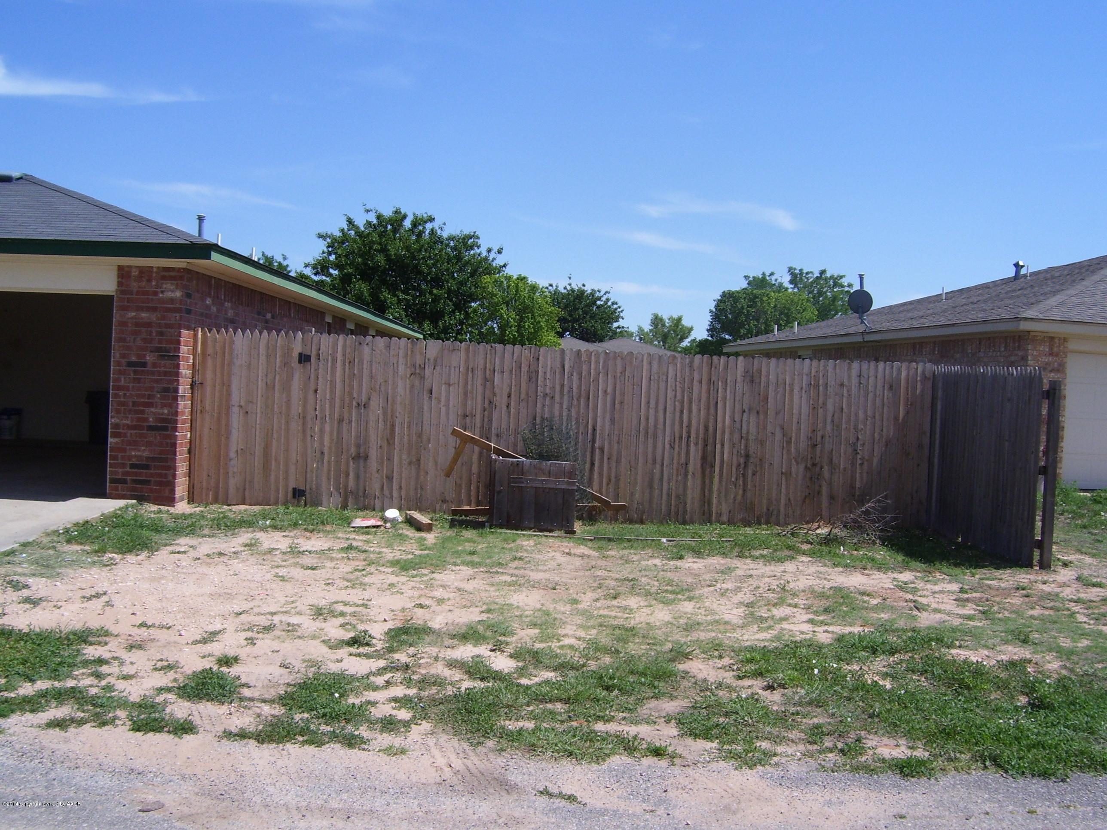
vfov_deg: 38.7
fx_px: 1183
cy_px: 415
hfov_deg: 50.1
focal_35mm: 37
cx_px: 554
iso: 80
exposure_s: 1/750
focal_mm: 6
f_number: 4.8
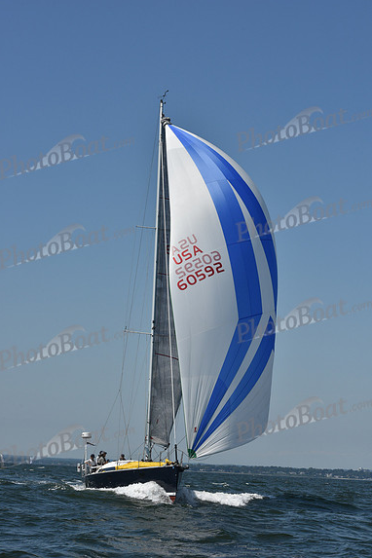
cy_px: 281
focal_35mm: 83
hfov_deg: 16.5
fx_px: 1286
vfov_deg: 24.5
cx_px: 186
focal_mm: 82
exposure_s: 1/1250
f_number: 10
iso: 250
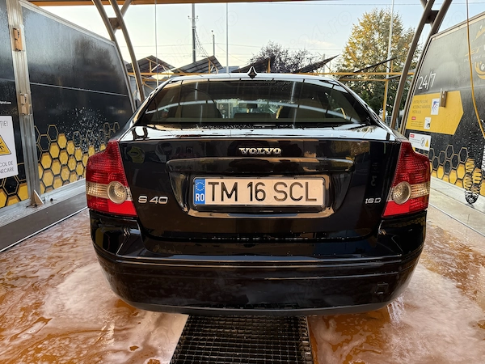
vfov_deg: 56.8
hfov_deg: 71.6
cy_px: 182
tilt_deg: -10.5
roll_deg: +0.2
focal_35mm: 24
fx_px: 336
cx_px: 242
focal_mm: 6.76
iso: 200
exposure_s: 1/206
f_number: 1.78
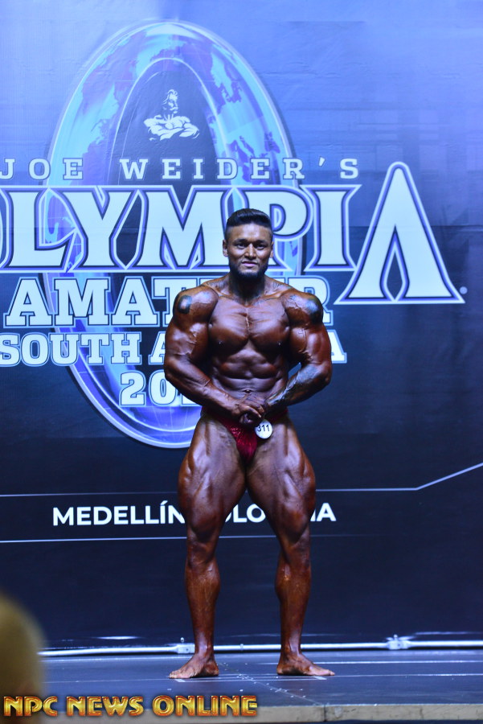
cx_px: 242
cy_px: 362
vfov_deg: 16.8
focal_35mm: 122
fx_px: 2452
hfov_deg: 11.2
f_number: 5
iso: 2000
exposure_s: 1/160
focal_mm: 122
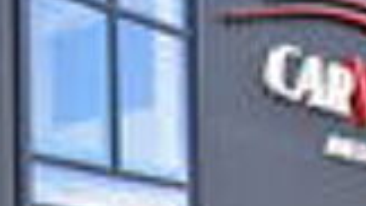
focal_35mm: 121
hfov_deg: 17.7
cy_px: 347
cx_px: 215
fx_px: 1174
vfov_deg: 9.6
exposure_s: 1/100
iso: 400
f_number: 9
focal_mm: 26
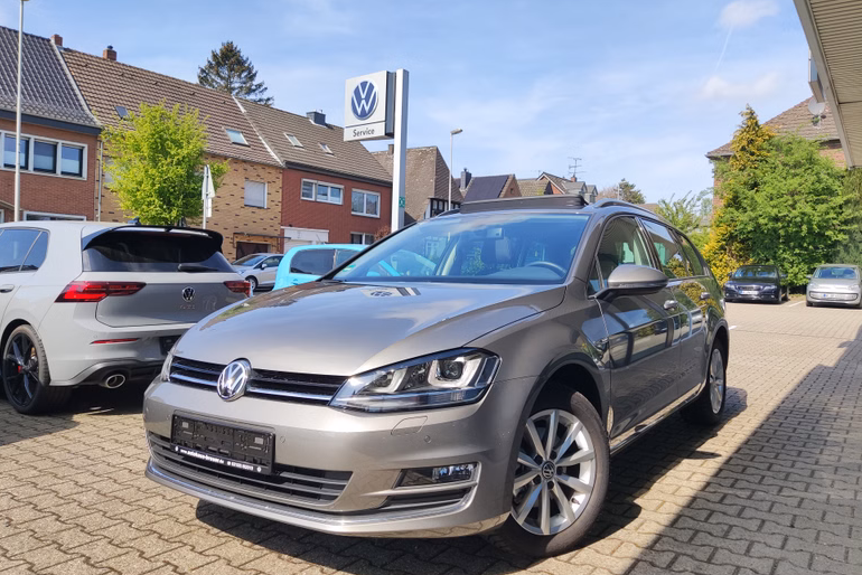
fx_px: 647
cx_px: 423
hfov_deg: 67.4
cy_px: 281
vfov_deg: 48.0
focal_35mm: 27
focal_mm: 4.71
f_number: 1.79
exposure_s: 1/1160
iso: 50
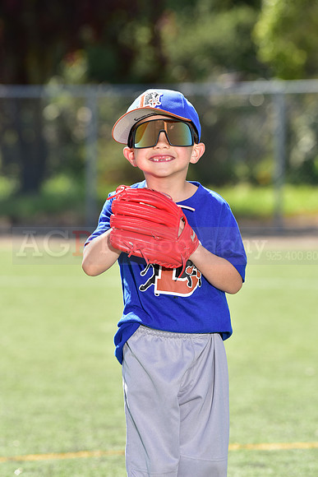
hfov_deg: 6.9
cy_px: 238
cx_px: 159
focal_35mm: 200
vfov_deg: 10.3
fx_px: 2648
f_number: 5.6
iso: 100
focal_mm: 200
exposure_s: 1/250
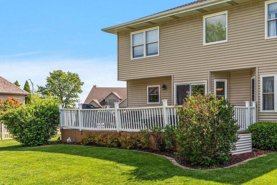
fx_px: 315
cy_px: 108
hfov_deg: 45.4
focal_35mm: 41
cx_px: 216
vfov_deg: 32.6
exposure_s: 1/400
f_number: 9
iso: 400
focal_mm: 24
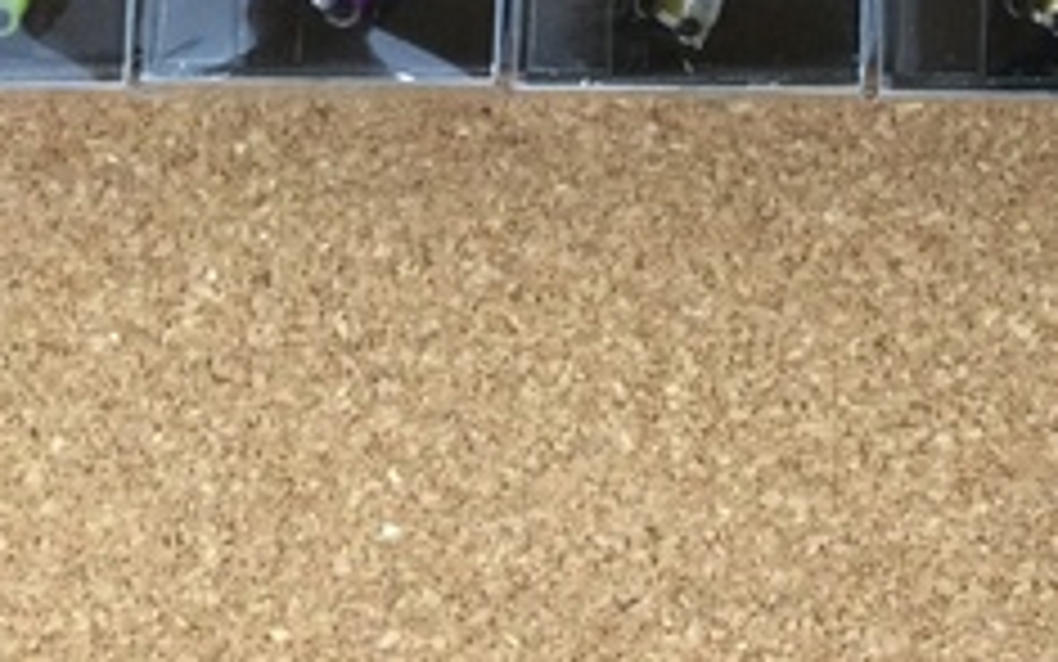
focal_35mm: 84
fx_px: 2423
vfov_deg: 14.6
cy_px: -293
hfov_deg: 23.6
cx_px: 1044
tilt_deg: -82.9
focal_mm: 3.3
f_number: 2.4
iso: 80
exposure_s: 1/30
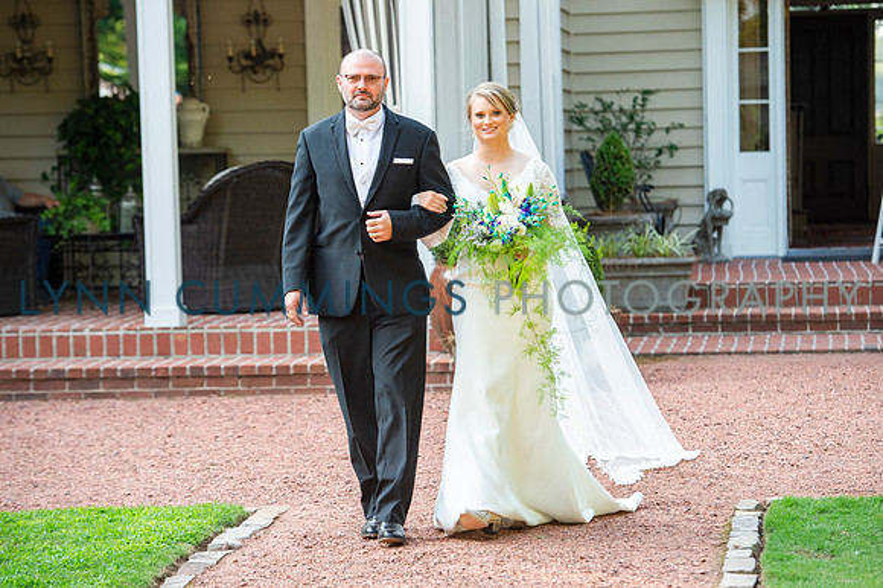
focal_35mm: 130
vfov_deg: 10.5
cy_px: 294
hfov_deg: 15.8
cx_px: 442
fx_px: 3187
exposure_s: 1/400
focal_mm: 130
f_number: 3.5
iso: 400
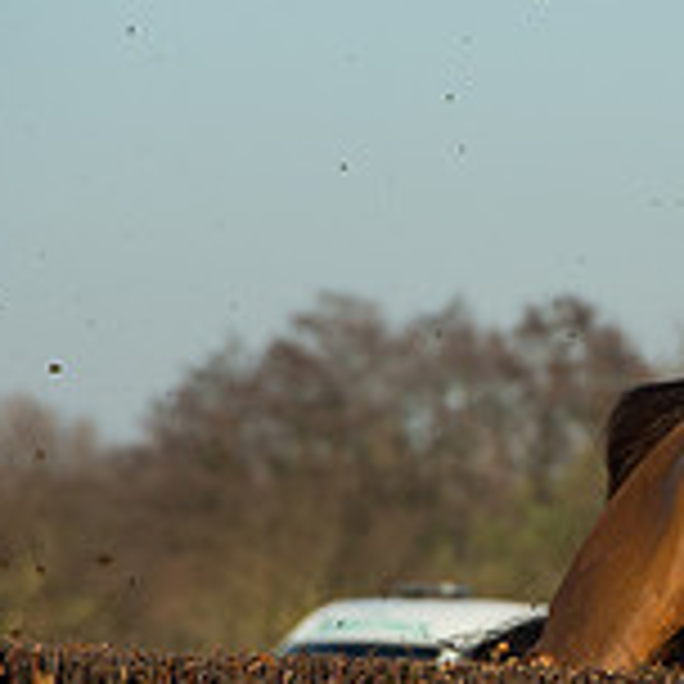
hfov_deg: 2.4
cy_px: 625
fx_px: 16498
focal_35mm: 738
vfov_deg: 2.4
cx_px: 1063
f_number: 6.3
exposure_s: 1/3200
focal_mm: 200
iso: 500
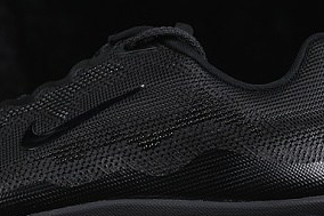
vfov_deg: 6.5
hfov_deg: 9.7
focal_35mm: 211
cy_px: 113
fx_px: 1898
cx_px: 107
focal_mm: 50
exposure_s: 1/60
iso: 160
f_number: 6.3
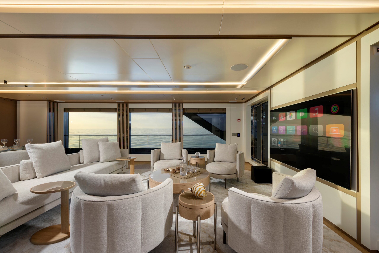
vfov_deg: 81.2
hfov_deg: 104.2
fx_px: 147
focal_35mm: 14
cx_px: 190
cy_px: 126
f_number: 11
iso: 200
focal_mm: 14
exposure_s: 1/10
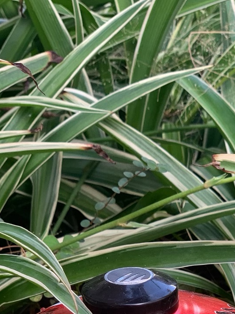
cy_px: 286
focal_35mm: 116
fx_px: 1050
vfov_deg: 16.7
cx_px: 146
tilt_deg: -21.6
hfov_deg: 12.8
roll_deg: +3.5
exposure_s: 1/122
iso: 80
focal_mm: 6
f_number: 2.4
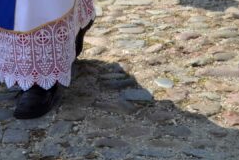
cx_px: -18
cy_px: -98
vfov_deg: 8.7
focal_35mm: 154
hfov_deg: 13.1
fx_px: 1024
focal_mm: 24
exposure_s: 1/200
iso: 100
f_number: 7.1
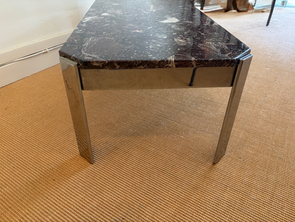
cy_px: 111
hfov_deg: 67.3
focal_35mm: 26
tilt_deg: -36.5
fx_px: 222
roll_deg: -0.7
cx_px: 148
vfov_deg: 53.1
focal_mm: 5.96
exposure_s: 1/50
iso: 125
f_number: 1.6
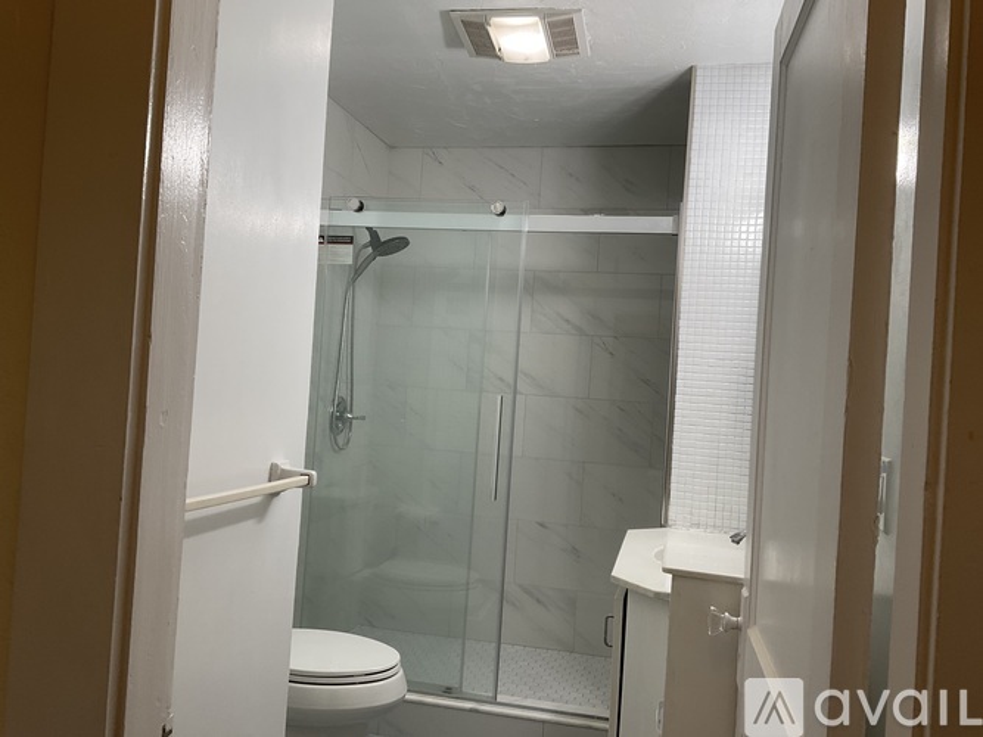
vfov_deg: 48.2
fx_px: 823
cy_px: 368
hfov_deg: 61.7
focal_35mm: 29
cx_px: 492
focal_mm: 3
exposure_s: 1/120
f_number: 1.8
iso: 32
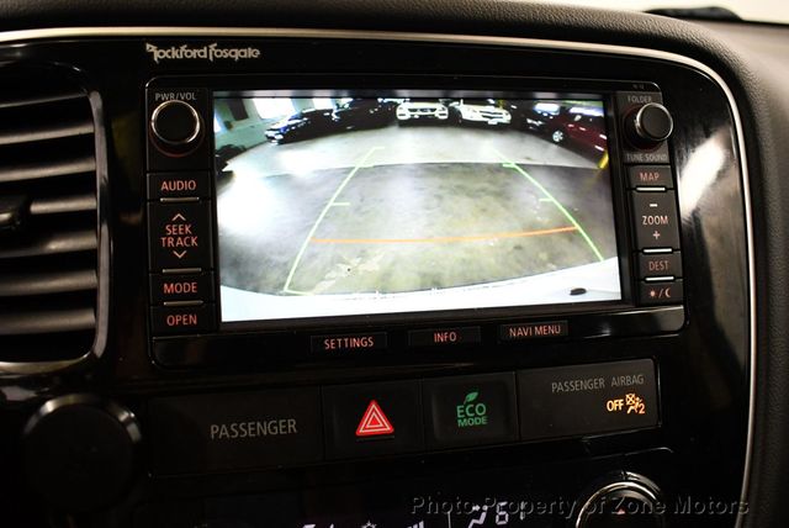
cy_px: 264
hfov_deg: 53.1
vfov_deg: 36.9
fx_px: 790
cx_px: 394
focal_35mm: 36
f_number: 3.5
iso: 2000
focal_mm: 18
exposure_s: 1/125
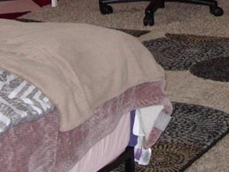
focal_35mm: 187
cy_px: -62
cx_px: 187
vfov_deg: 7.8
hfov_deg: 10.5
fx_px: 1238
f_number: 2.8
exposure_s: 1/93.1
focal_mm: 7.8
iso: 115
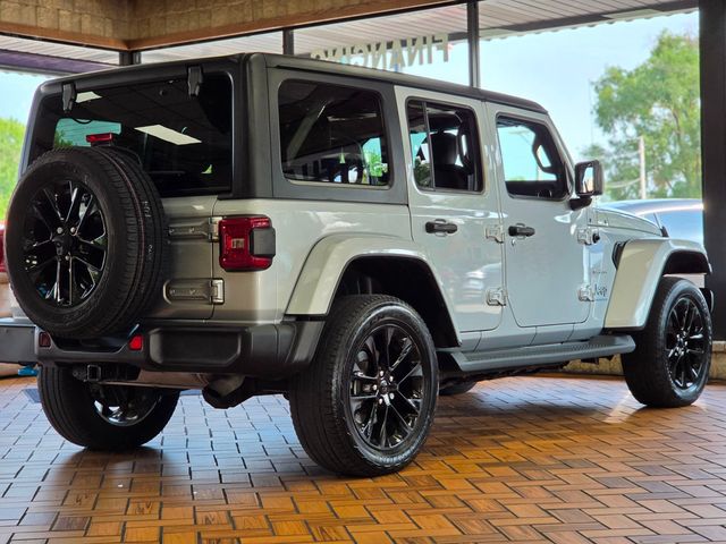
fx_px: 1447
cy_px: 272
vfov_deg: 21.3
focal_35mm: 69
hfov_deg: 28.2
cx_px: 363
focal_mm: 7
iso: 32
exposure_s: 1/120
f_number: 2.4
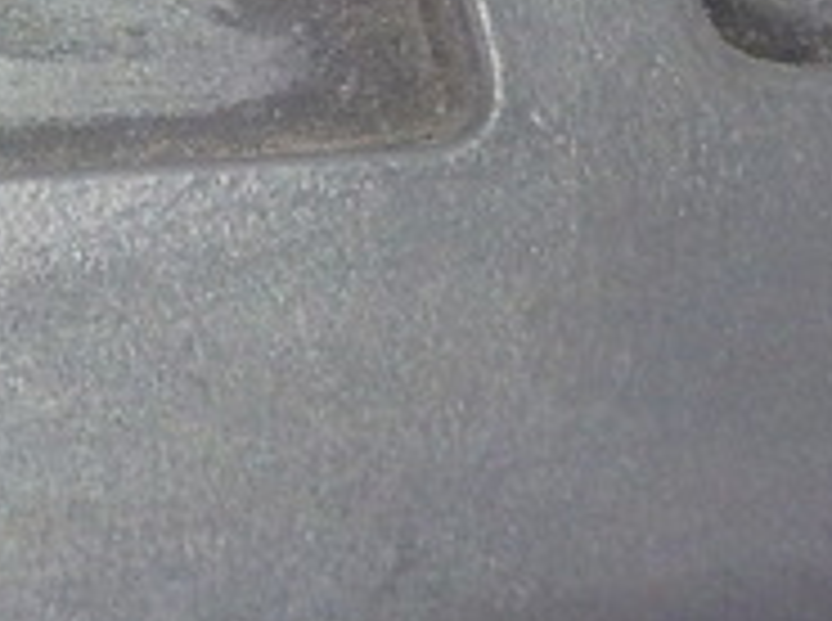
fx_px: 2495
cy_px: -360
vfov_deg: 13.2
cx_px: -576
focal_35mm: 104
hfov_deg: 16.4
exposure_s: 1/13
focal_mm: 4.1
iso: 400
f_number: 3.3
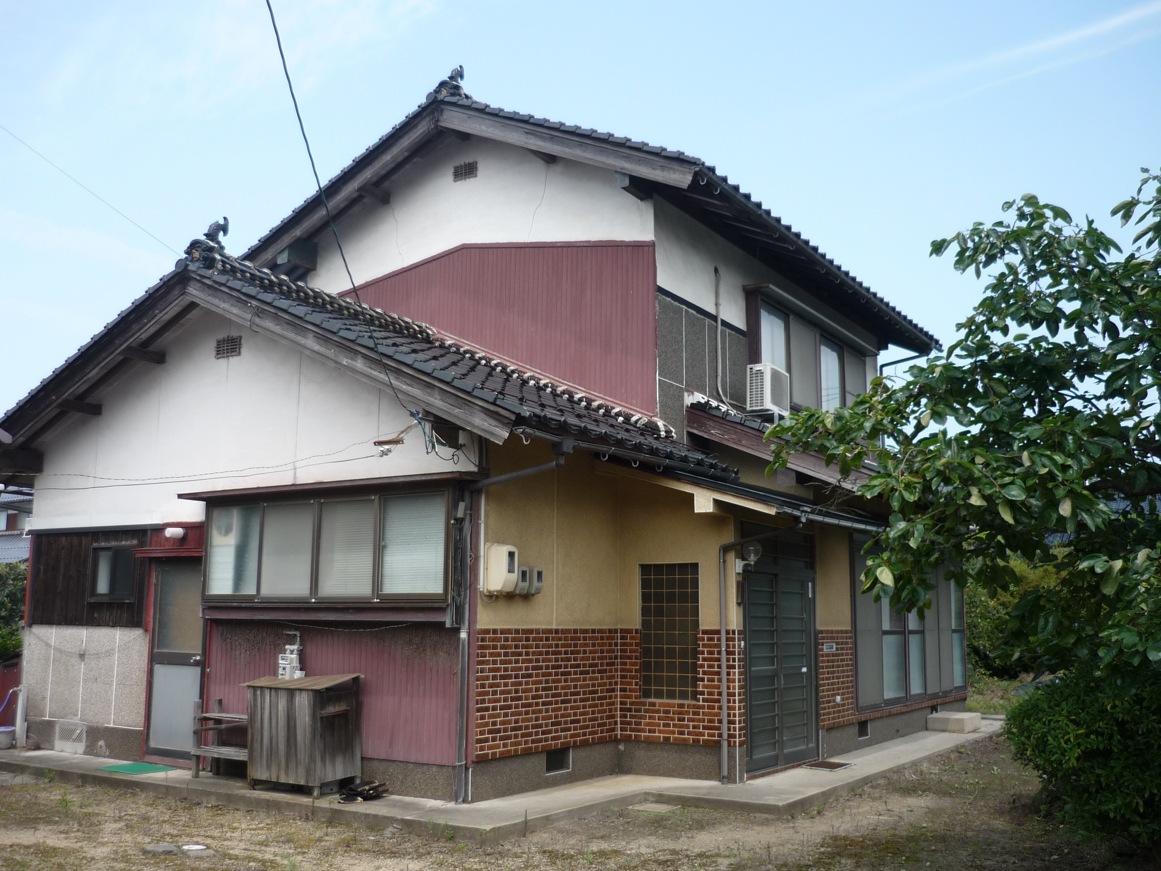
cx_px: 580
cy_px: 436
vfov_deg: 42.9
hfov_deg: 55.4
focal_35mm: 33
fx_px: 1107
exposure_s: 1/640
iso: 100
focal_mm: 5.5
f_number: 2.8
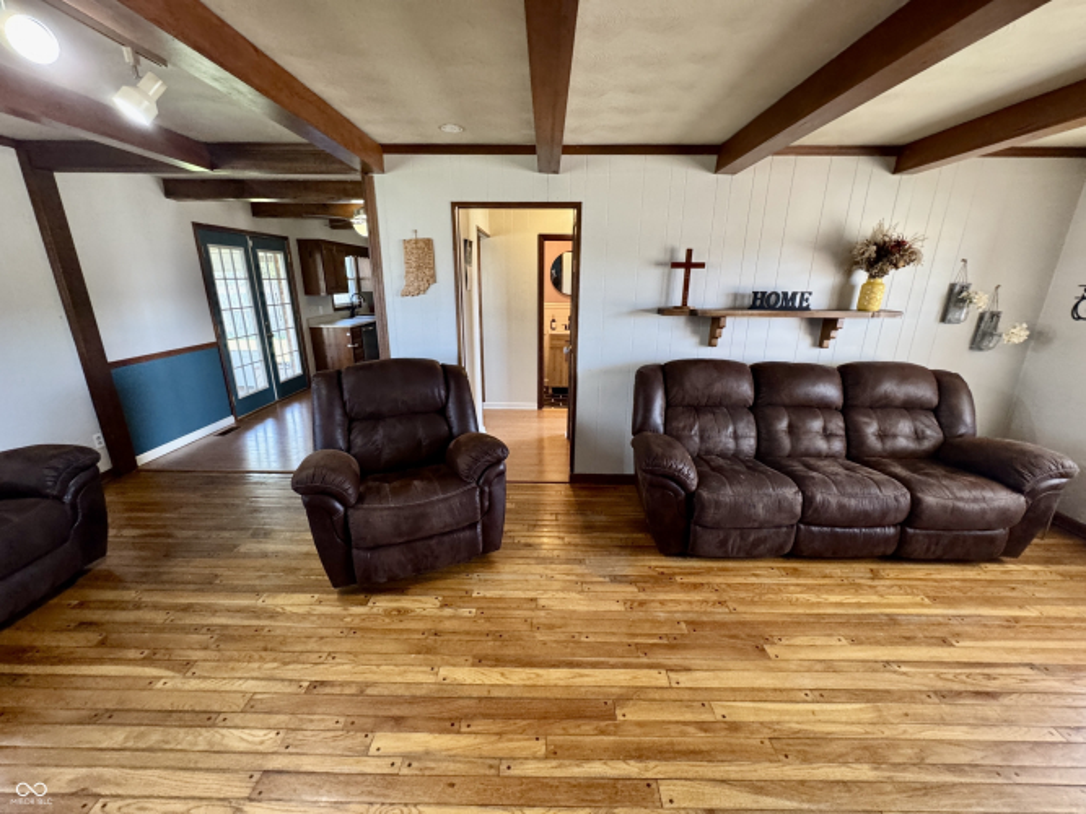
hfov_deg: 102.1
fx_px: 439
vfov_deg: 85.7
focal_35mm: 14
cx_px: 543
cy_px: 407
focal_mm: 2.22
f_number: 2.2
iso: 400
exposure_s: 1/60
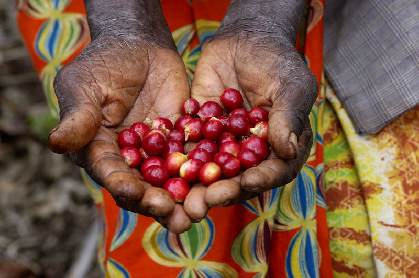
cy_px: 139
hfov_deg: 13.1
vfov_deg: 8.7
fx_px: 1832
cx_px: 210
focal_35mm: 158
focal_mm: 105
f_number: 8
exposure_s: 1/160
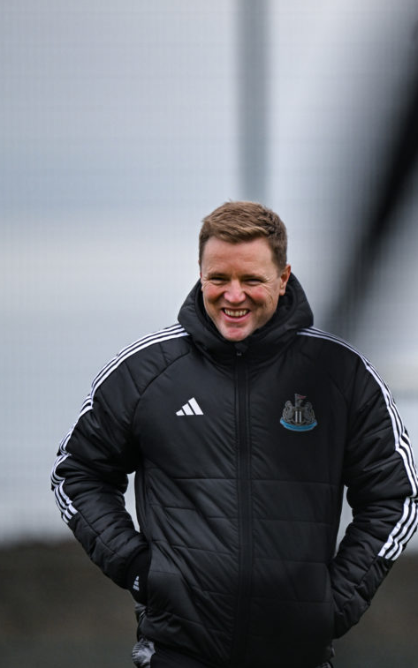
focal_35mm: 859
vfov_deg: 2.4
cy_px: 334
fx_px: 15660
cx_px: 466
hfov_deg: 1.5
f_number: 4.5
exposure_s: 1/1000
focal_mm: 560
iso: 1000
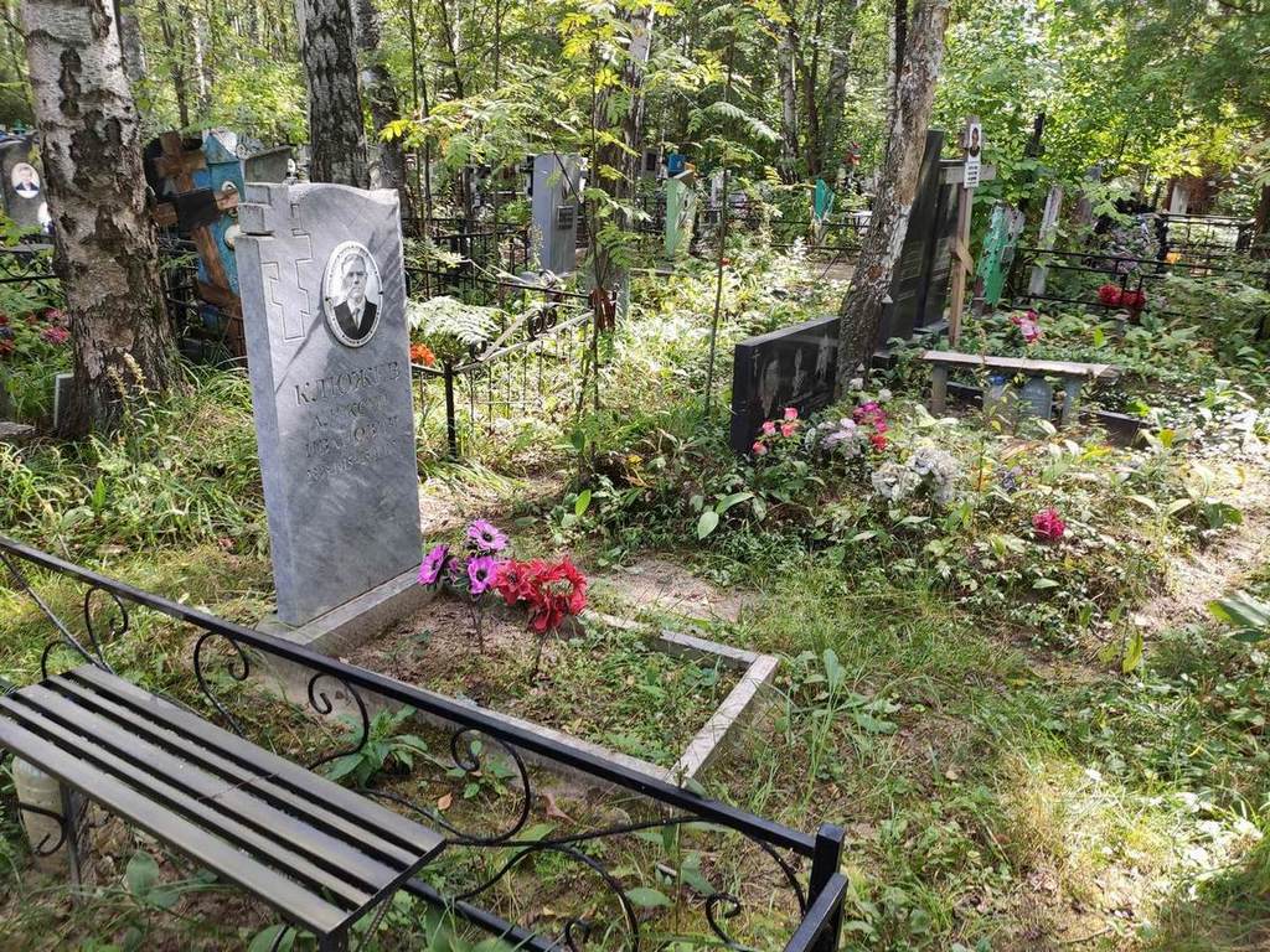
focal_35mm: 26
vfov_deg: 53.1
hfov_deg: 67.3
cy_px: 476
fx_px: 954
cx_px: 635
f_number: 1.75
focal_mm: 4.77
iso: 128
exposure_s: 1/100
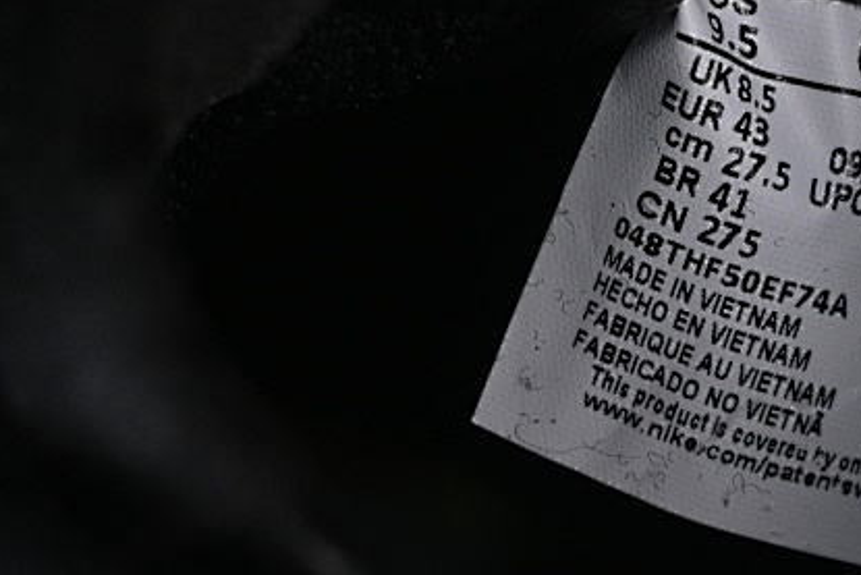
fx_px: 4665
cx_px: 898
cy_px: 311
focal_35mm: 195
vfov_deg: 7.0
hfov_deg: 10.4
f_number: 6.3
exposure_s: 1/60
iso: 160
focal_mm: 50
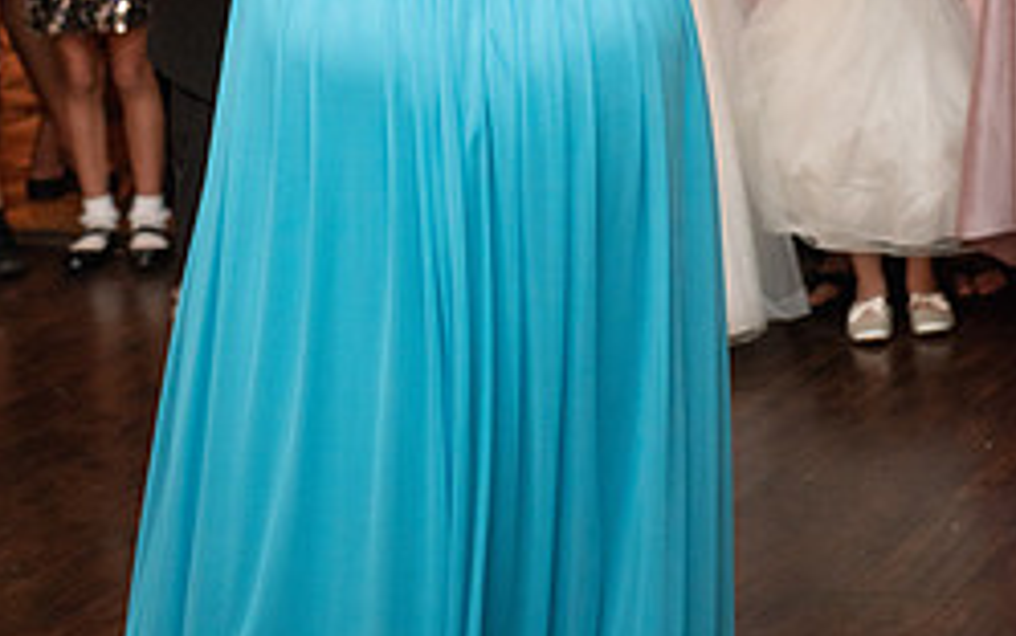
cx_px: 433
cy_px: -261
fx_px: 3574
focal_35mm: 129
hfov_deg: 16.2
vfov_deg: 9.9
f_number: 4
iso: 3200
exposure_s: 1/60
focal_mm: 70
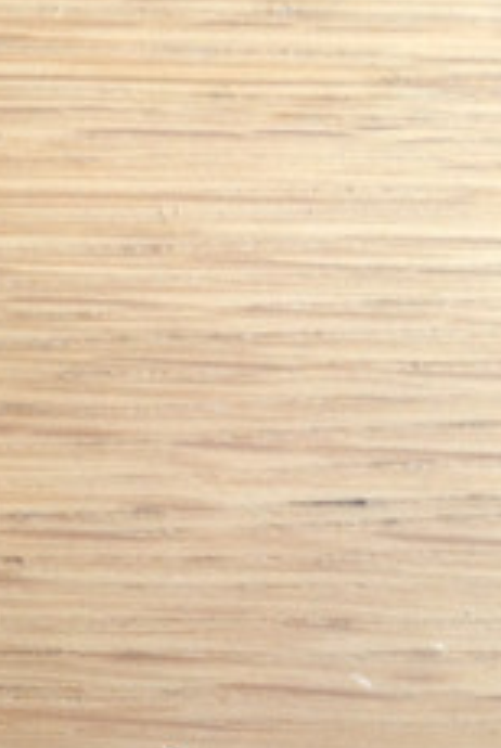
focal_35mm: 101
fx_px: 2102
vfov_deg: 20.1
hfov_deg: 12.3
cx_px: -436
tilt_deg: -71.4
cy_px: 524
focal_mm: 4.28
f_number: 2.4
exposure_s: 1/60
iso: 64
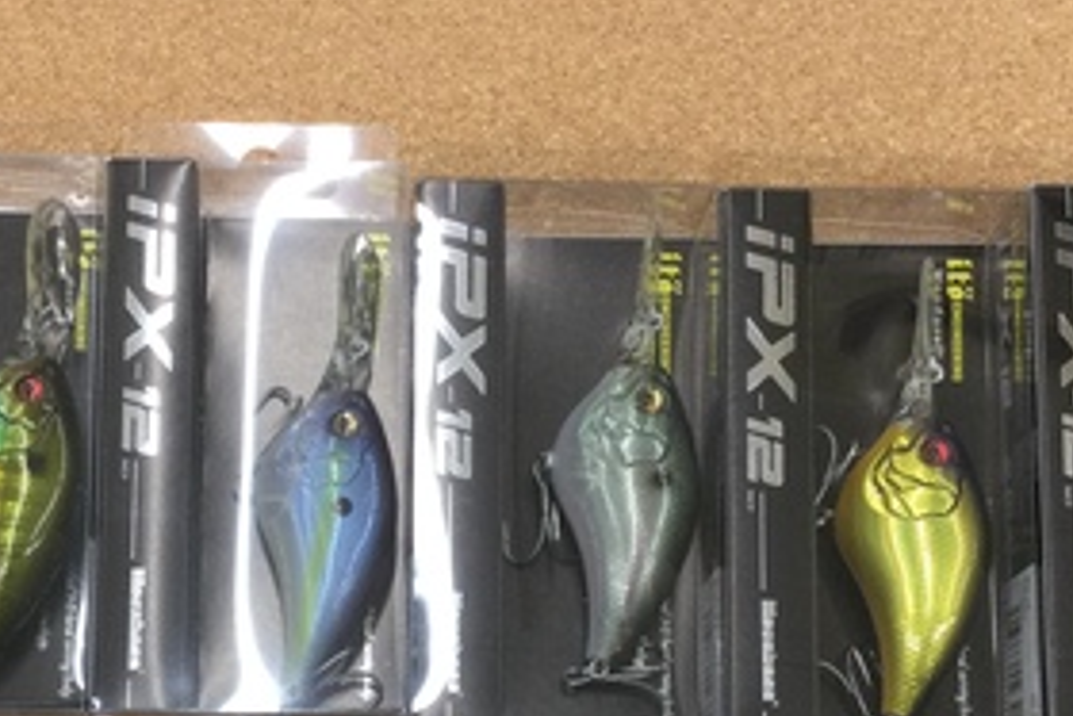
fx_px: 2058
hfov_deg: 29.1
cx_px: 395
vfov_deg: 19.0
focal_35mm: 69
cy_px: 785
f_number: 2.4
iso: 50
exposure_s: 1/30
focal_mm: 3.3
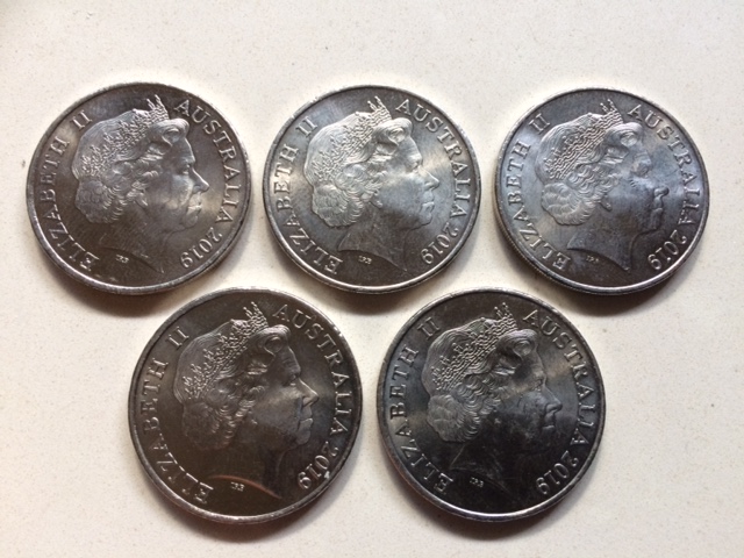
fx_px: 623
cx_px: 372
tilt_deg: -80.5
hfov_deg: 61.7
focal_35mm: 29
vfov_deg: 48.2
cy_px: 279
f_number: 2.2
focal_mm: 4.15
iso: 200
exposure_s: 1/33
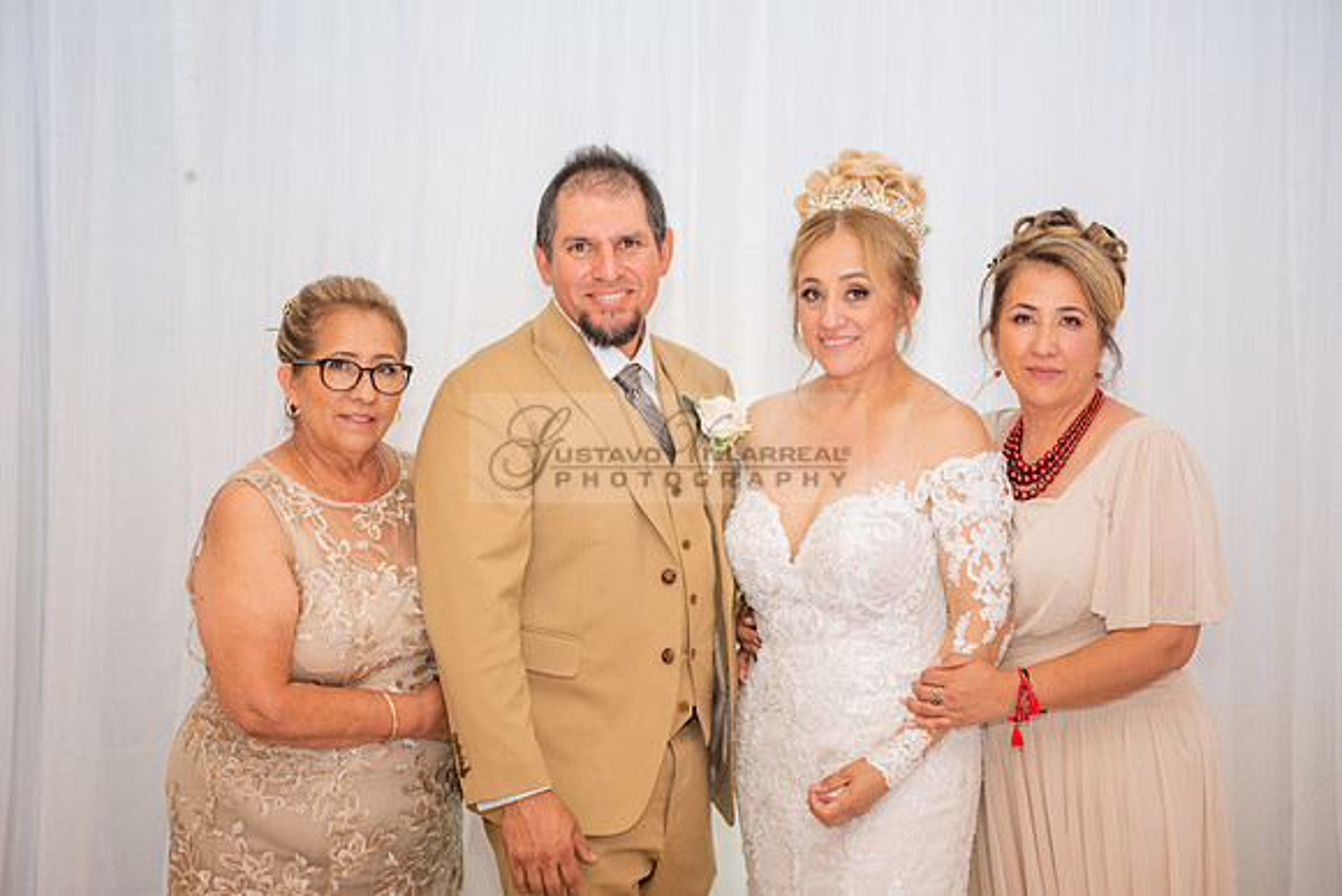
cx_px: 629
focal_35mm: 65
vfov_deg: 20.9
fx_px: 2428
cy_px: 442
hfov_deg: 30.9
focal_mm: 58
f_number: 2.8
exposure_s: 1/125
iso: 1000
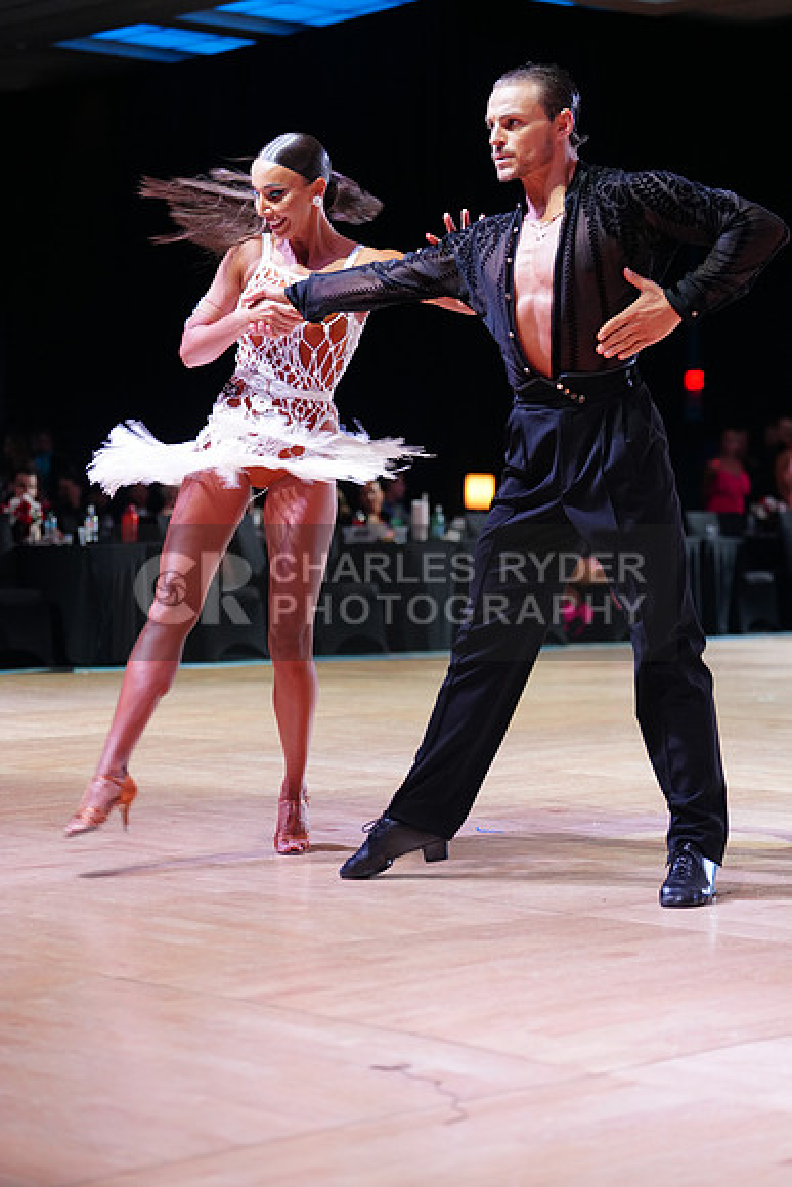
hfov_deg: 17.3
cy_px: 594
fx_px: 2605
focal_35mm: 79
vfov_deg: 25.7
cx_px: 396
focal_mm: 79
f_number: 2.8
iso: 2000
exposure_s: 1/320
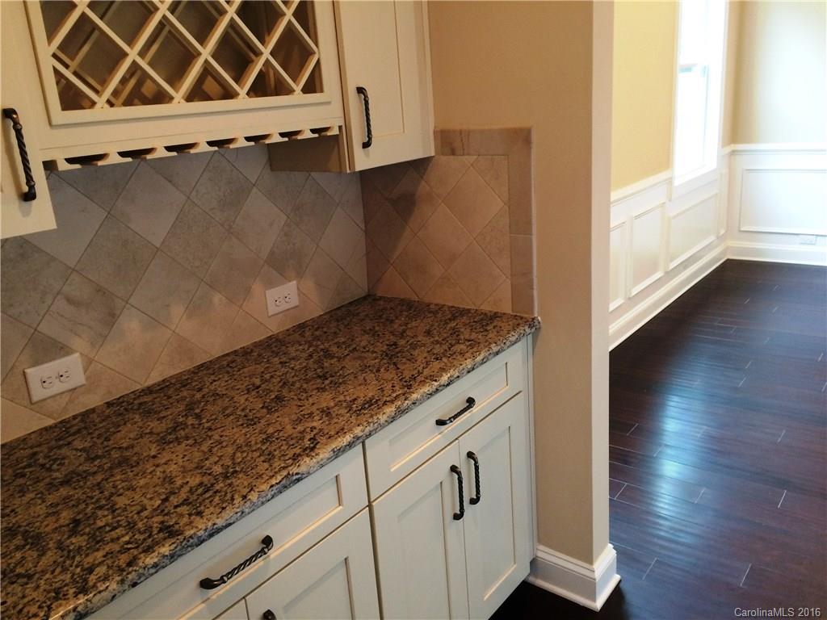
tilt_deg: -19.1
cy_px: 310
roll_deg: +4.2
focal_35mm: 29
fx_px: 693
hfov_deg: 61.7
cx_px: 414
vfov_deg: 48.2
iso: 125
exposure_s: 1/30
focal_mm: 4.15
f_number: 2.2
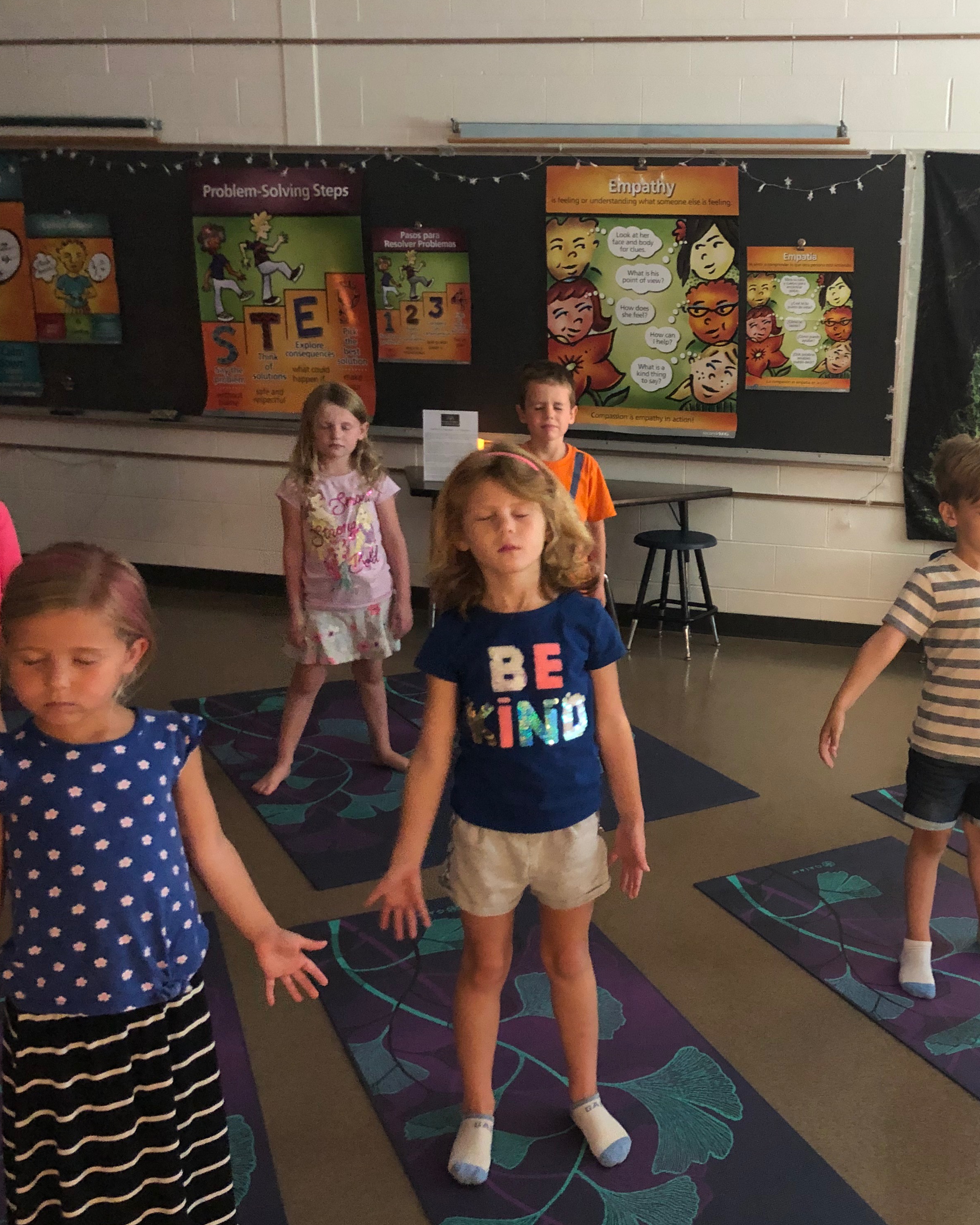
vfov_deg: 49.1
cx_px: 778
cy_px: 619
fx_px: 1341
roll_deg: -1.1
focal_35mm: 37
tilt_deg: -13.5
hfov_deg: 38.7
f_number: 1.8
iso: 100
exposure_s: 1/4
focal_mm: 4
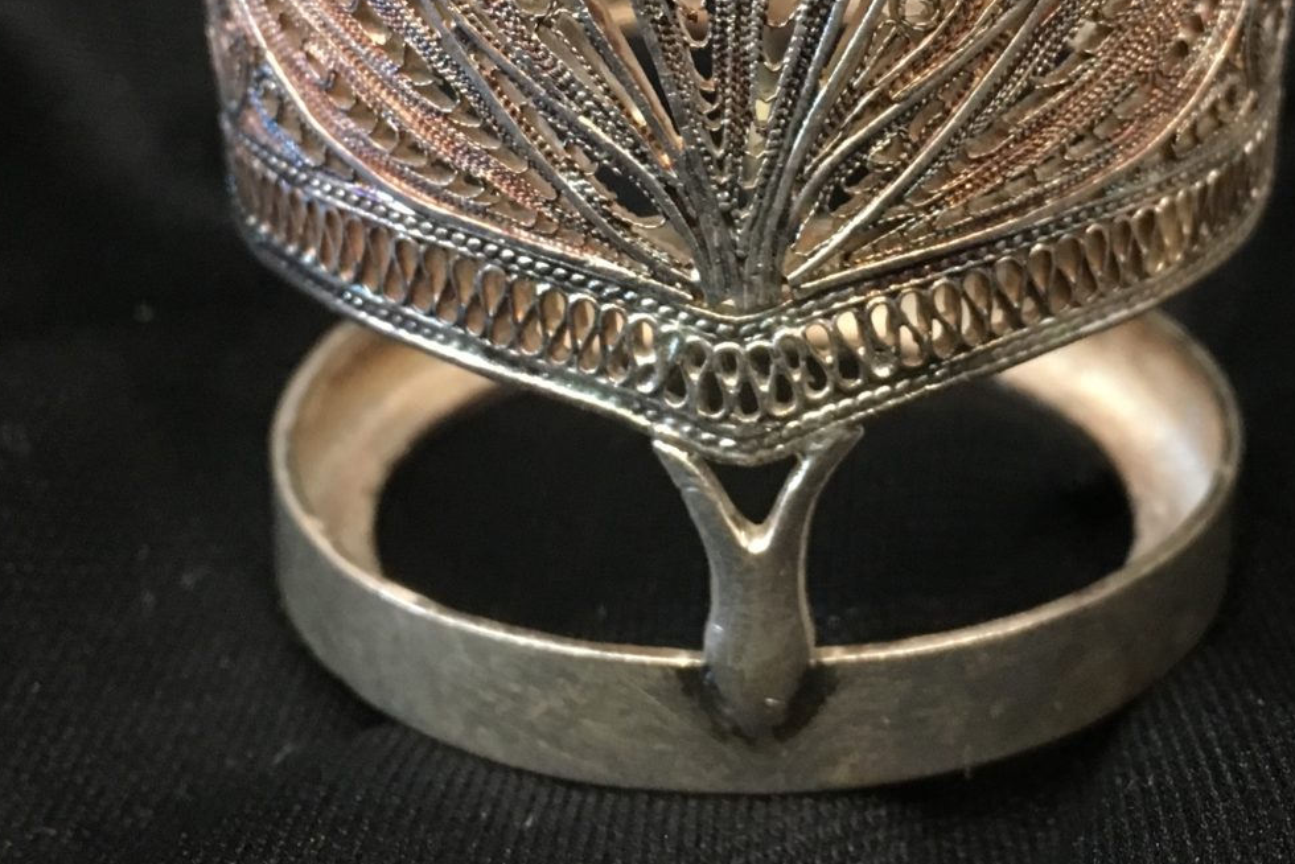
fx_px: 2267
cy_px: 70
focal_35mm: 63
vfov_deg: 21.1
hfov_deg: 31.7
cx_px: 806
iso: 200
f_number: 2.2
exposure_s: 1/24
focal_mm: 4.15
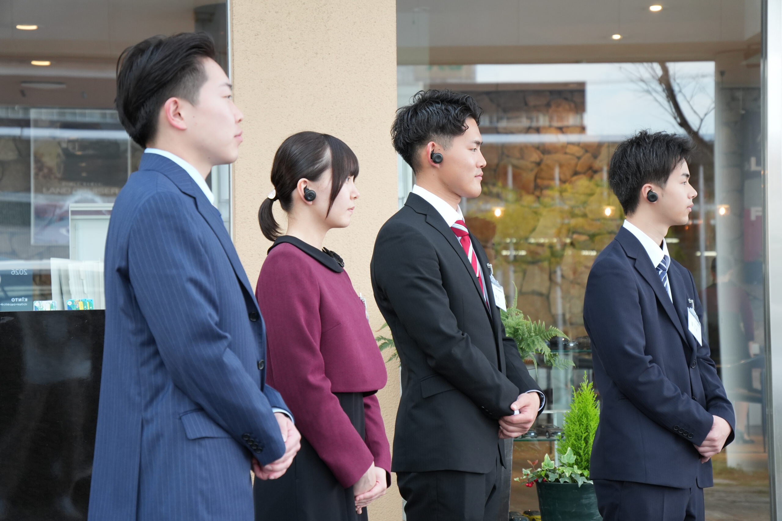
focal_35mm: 108
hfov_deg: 18.9
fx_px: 2346
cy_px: 260
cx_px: 391
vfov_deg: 12.7
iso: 640
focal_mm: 72
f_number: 5
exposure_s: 1/125
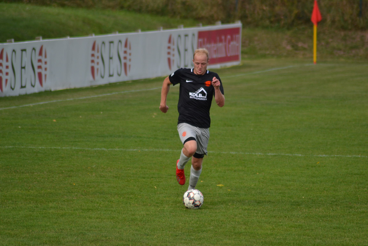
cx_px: 184
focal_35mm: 450
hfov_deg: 4.6
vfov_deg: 3.1
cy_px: 123
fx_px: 4600
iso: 400
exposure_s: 1/1250
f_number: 5.6
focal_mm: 300
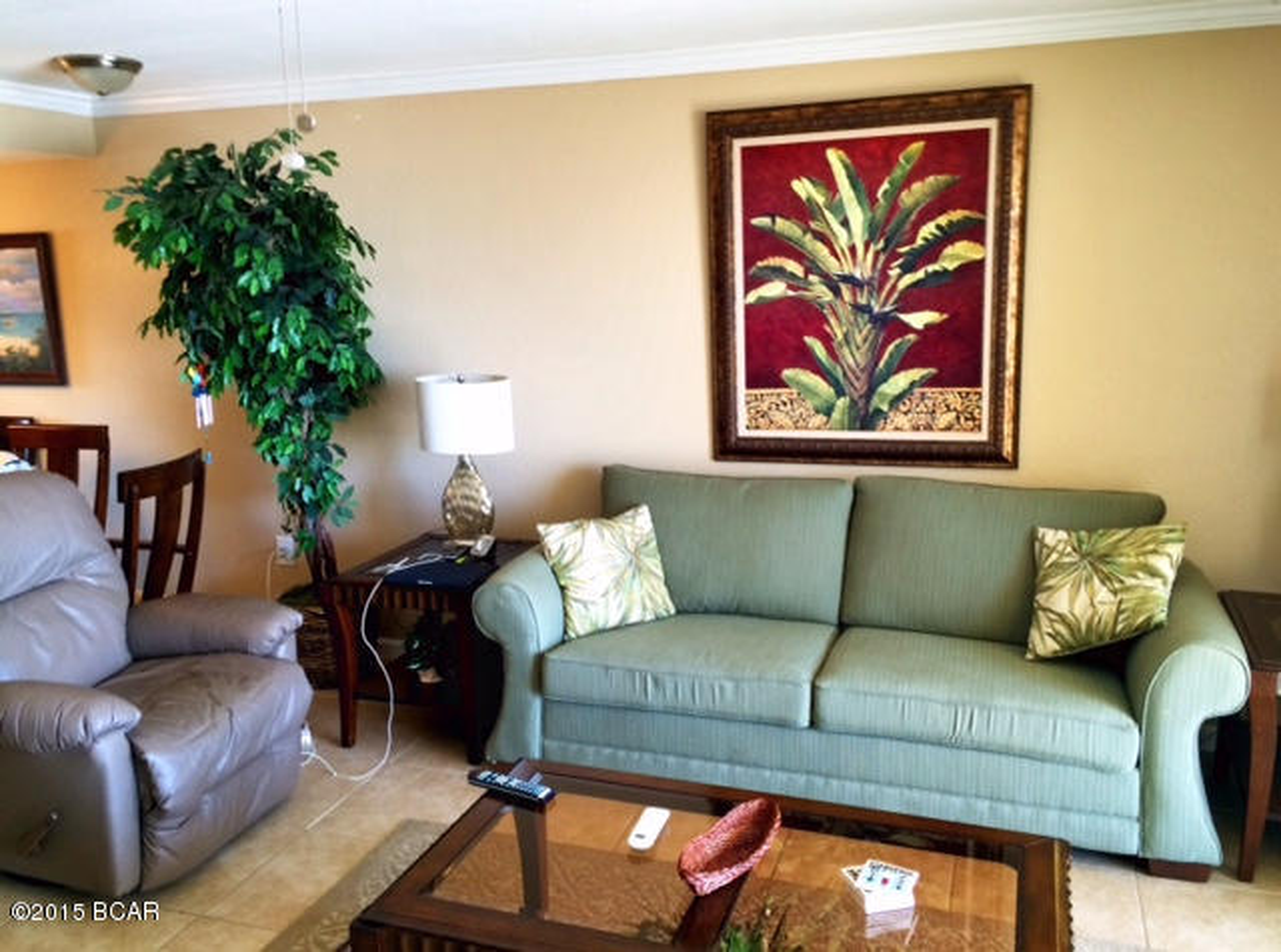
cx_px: 640
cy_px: 476
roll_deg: +0.4
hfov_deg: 61.8
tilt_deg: -11.4
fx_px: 1070
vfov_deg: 48.0
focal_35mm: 29
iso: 40
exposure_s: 1/30
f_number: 2.2
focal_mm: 4.15
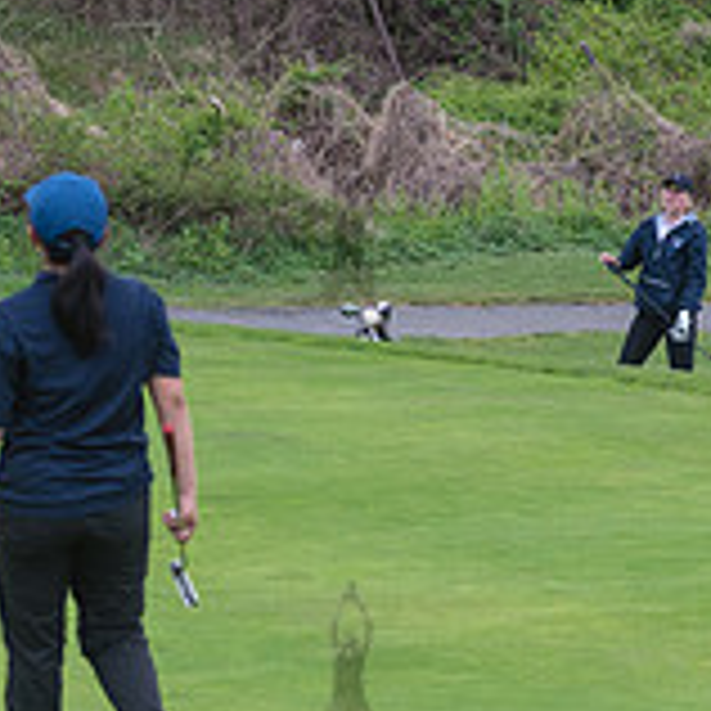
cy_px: 223
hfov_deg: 5.4
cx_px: 346
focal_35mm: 327
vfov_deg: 5.4
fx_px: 7599
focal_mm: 105
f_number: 5
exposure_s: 1/400
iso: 400
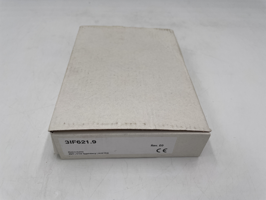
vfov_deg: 53.1
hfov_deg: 67.3
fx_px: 200
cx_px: 133
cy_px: 100
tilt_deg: -44.6
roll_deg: -3.9
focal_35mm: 26
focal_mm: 4.2
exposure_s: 1/1006
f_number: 1.6
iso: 32
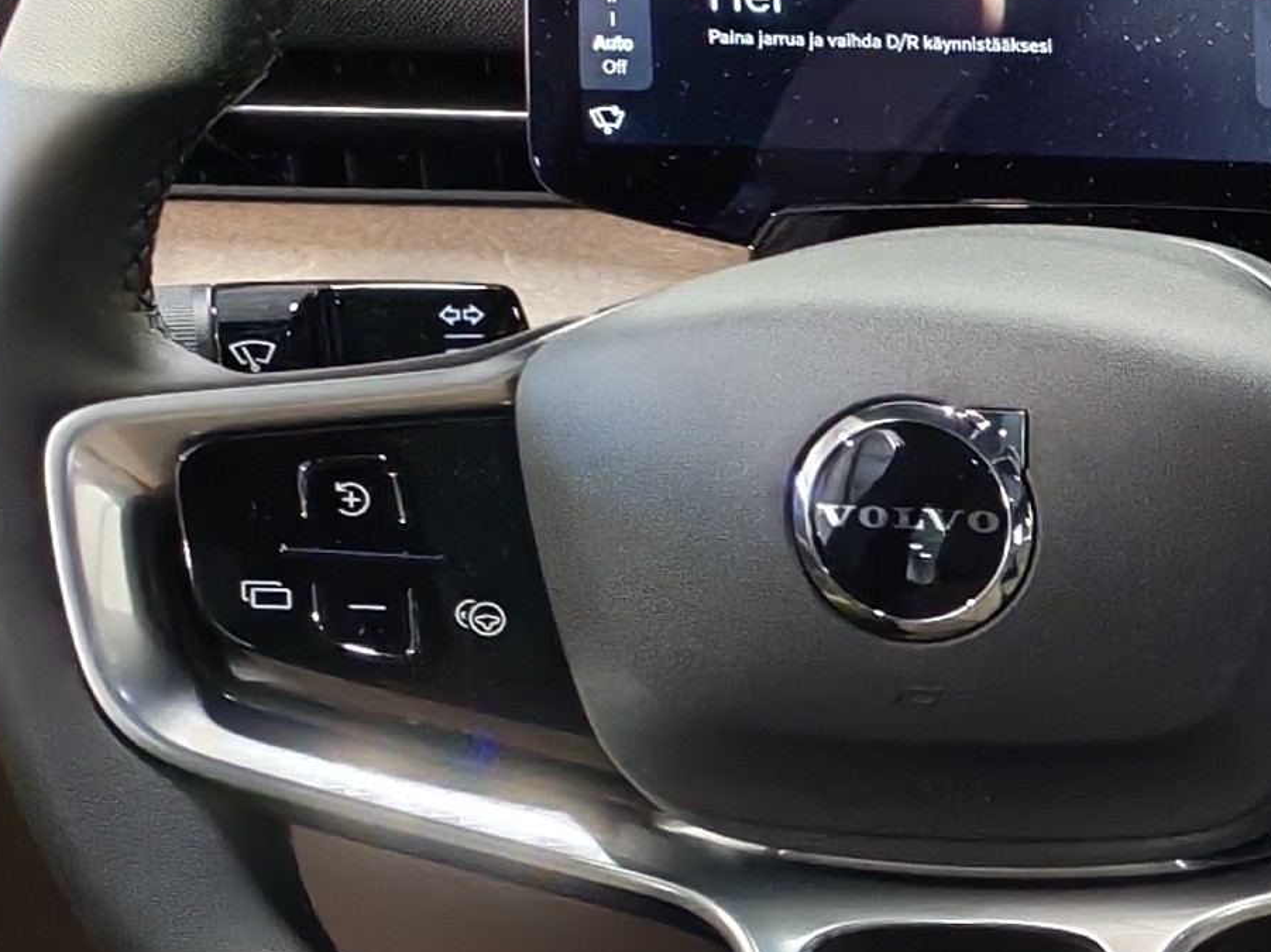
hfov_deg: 11.8
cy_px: 1412
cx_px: 2869
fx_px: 5175
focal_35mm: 141
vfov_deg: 10.2
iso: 775
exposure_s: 1/50
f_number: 1.9
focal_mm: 6.12
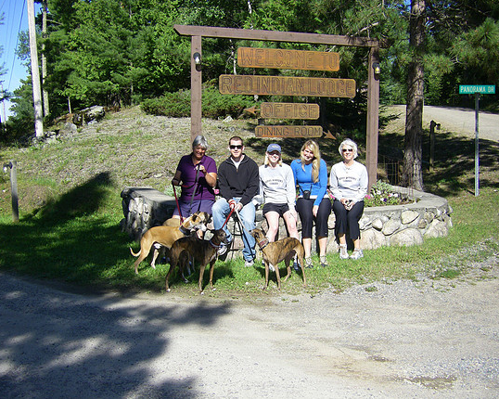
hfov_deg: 45.8
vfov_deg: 37.3
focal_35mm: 40
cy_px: 198
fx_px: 591
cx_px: 248
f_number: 7
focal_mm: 6.3
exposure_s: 1/200
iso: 80
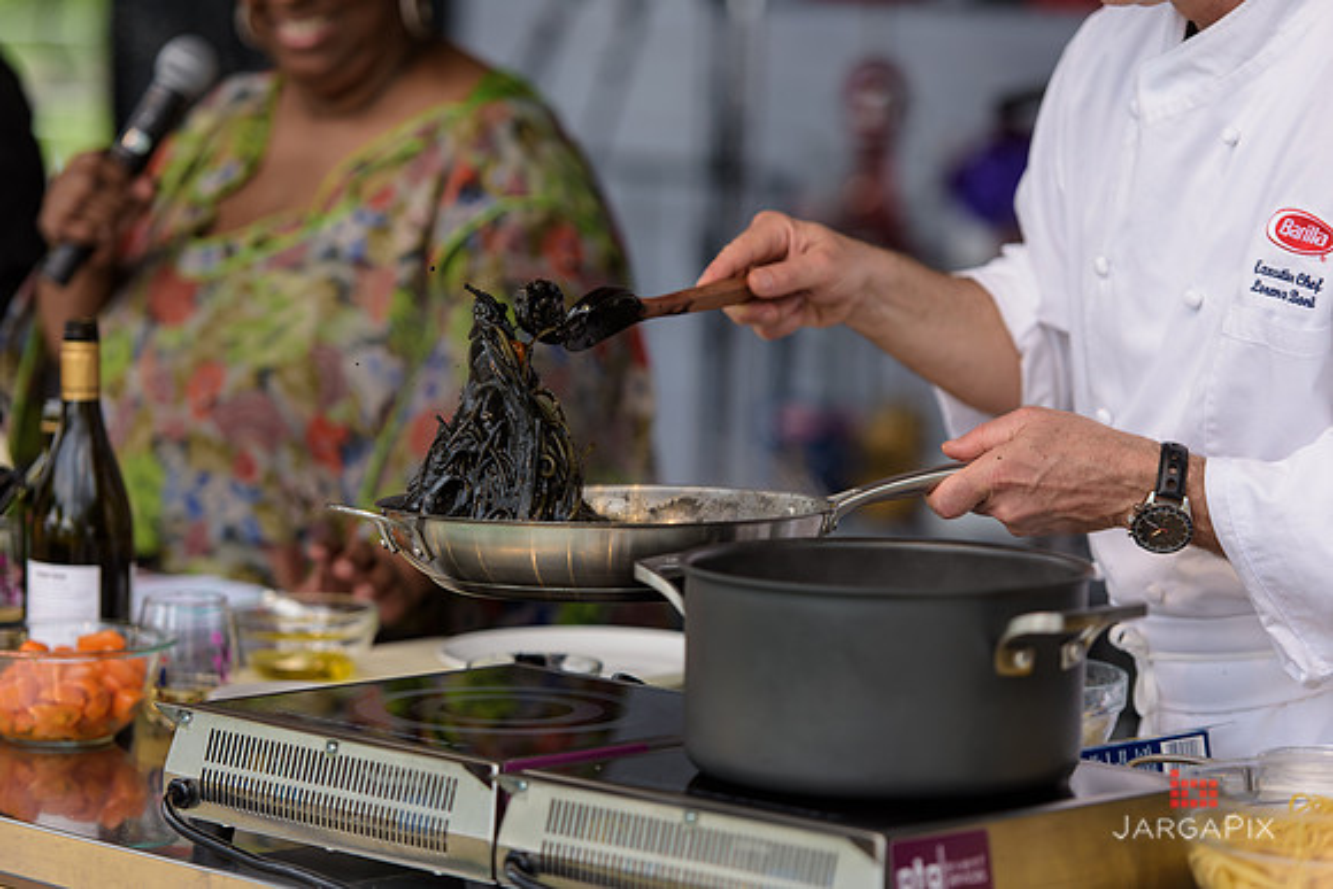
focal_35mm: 140
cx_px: 666
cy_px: 444
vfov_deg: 9.8
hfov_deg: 14.7
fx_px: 5185
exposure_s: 1/1600
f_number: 3.2
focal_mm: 140
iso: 250
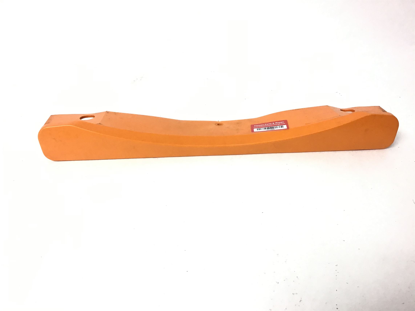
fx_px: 372
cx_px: 208
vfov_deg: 45.4
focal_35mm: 31
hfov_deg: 58.4
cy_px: 156
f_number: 2.4
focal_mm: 3.3
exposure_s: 1/33
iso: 40
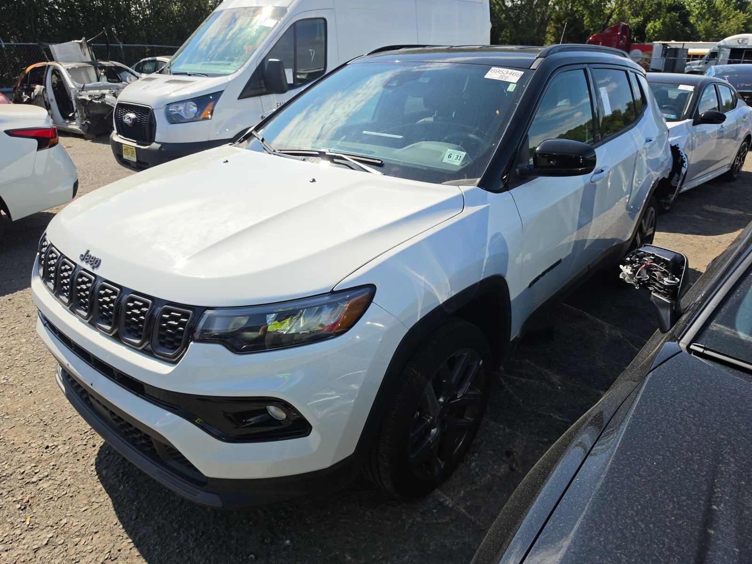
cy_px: 282
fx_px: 500
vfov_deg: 58.9
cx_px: 376
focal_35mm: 23
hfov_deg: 73.9
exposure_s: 1/7940
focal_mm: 6.5
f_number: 1.4
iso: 62
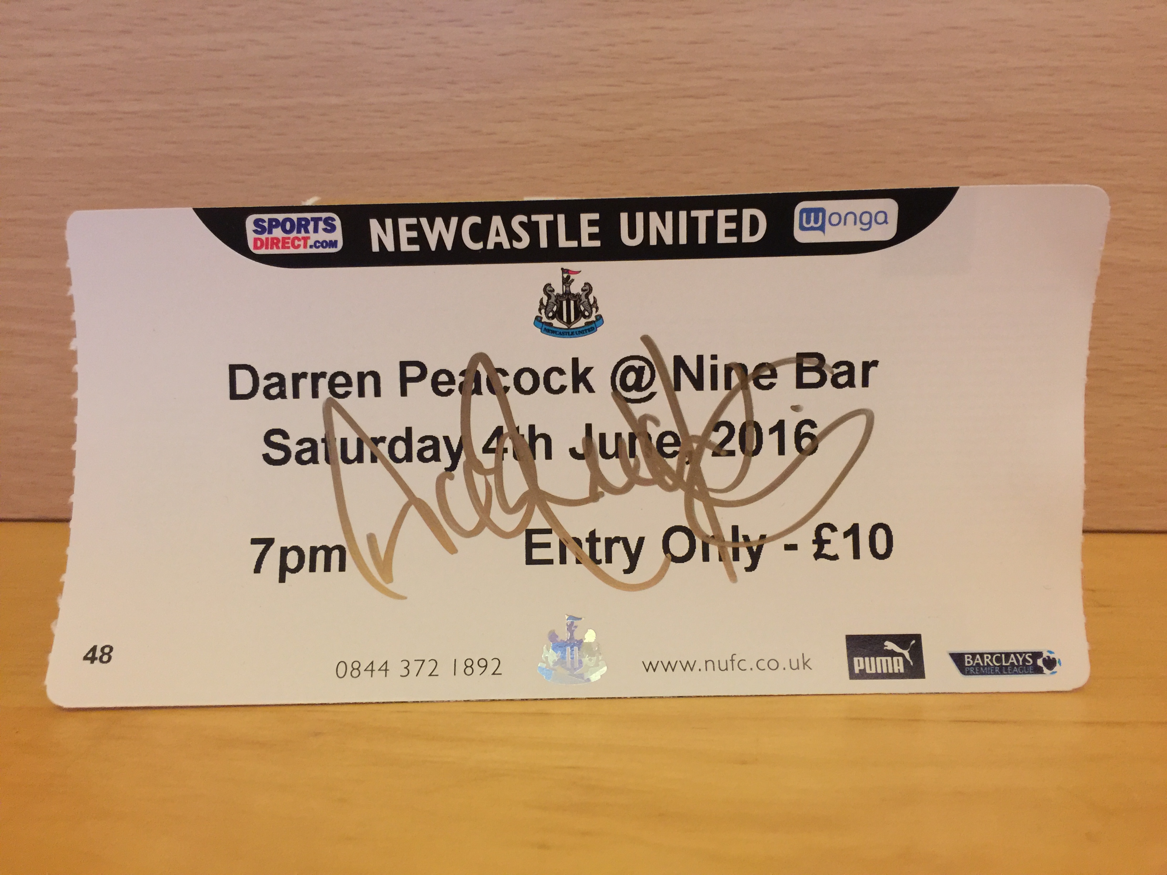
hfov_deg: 61.7
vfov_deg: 48.2
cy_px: 438
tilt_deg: -9.9
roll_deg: -1.0
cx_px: 584
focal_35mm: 29
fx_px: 978
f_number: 2.2
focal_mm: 4.15
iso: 125
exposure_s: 1/4
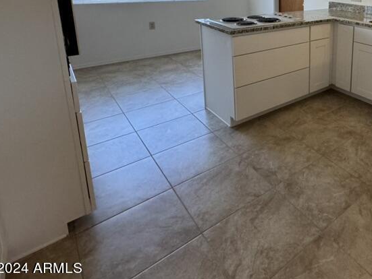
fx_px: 280
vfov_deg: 48.1
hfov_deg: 57.3
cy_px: 32
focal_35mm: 26
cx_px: 338
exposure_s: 1/120
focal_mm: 2.22
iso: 250
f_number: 2.2
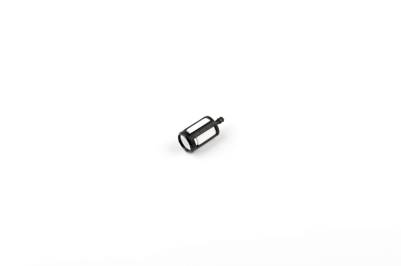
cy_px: 133
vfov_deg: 16.5
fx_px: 918
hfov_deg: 24.6
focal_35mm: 82
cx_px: 200
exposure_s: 1/125
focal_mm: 55
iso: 100
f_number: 16
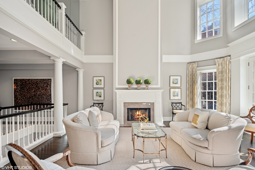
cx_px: 128
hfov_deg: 93.3
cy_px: 85
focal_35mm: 17
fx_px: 120
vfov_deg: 70.5
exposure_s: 1/20
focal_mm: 17
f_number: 7.1
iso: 320
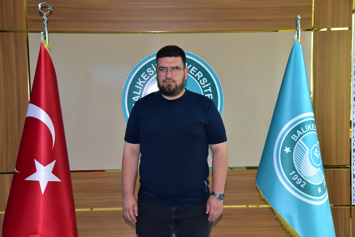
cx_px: 178
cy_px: 118
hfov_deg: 44.5
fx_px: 434
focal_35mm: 44
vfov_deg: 30.5
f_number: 5.6
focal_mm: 44
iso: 3200
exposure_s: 1/200
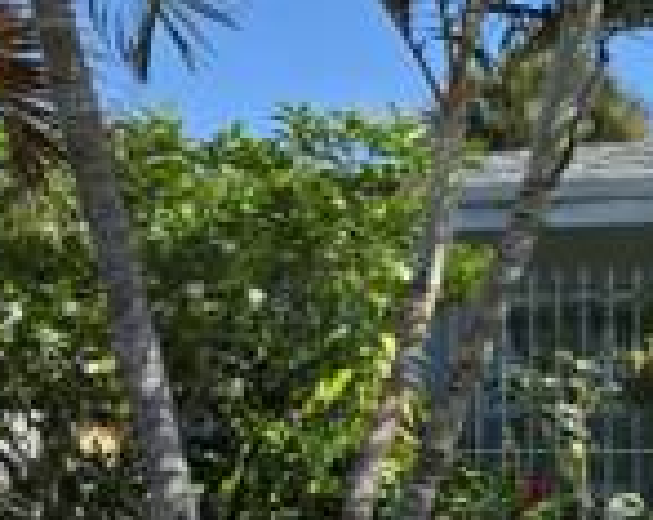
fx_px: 1890
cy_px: 420
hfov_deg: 17.9
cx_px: 928
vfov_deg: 15.5
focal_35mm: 98
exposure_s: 1/5153
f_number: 1.7
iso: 80
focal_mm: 6.3
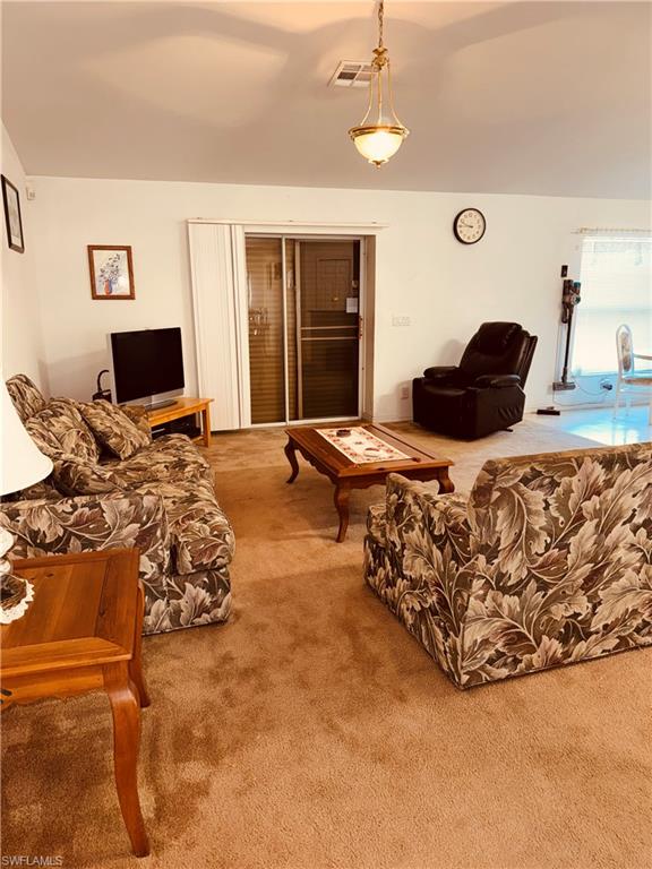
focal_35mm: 24
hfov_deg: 56.8
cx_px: 326
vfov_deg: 71.6
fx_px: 603
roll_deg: +0.7
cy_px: 434
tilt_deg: -13.8
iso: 100
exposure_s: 1/14
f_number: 1.78
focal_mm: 6.76
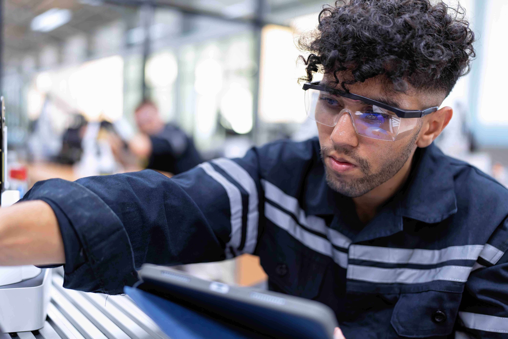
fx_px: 494
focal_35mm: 35
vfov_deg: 37.9
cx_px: 254
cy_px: 170
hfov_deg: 54.4
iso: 1000
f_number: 1.4
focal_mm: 35
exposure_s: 1/500
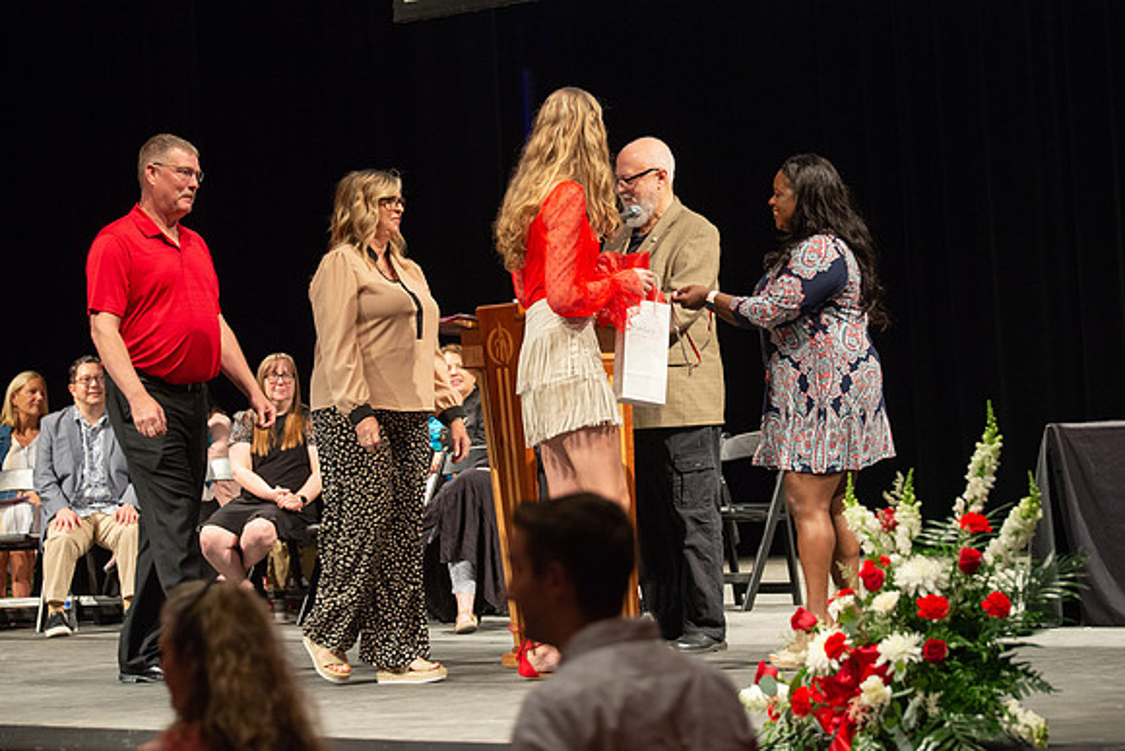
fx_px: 3698
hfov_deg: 17.3
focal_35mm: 118
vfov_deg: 11.6
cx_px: 572
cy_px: 317
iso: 1600
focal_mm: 98
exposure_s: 1/100
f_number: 4
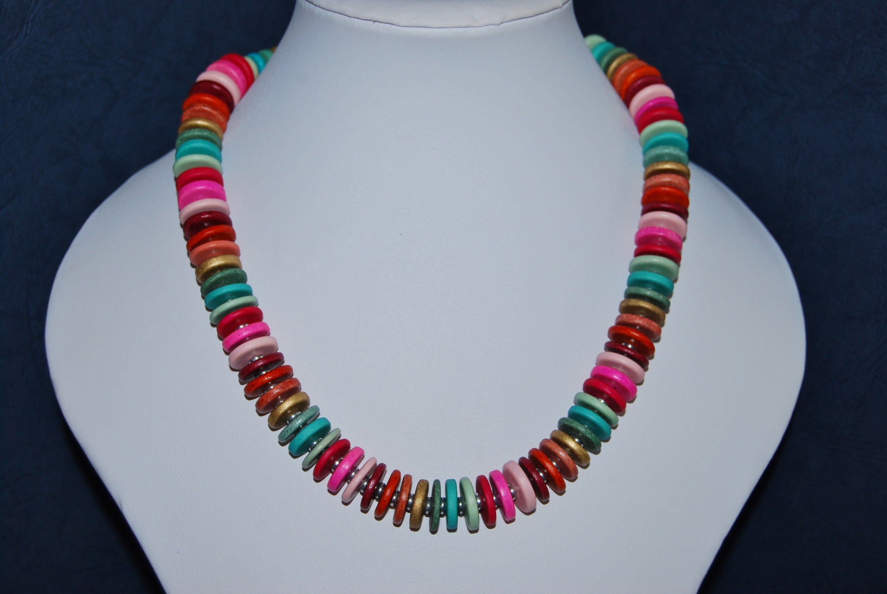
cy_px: 297
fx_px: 1702
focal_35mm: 69
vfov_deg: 19.8
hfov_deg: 29.2
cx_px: 444
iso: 200
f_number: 5.3
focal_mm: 46
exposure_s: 1/60
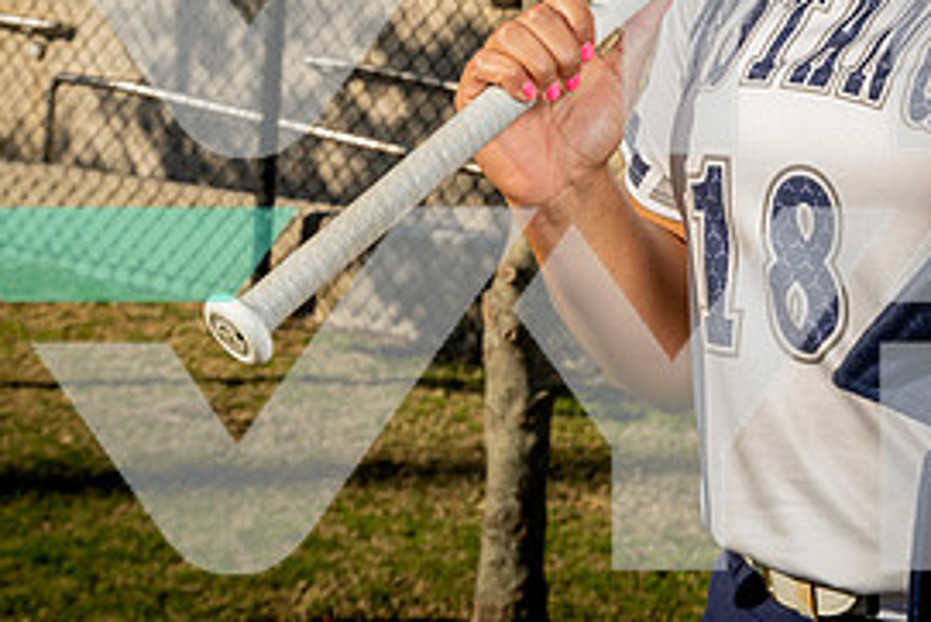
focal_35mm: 109
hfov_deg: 18.5
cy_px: -26
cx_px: 825
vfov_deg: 12.4
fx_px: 2820
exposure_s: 1/250
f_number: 10
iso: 125
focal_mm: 51
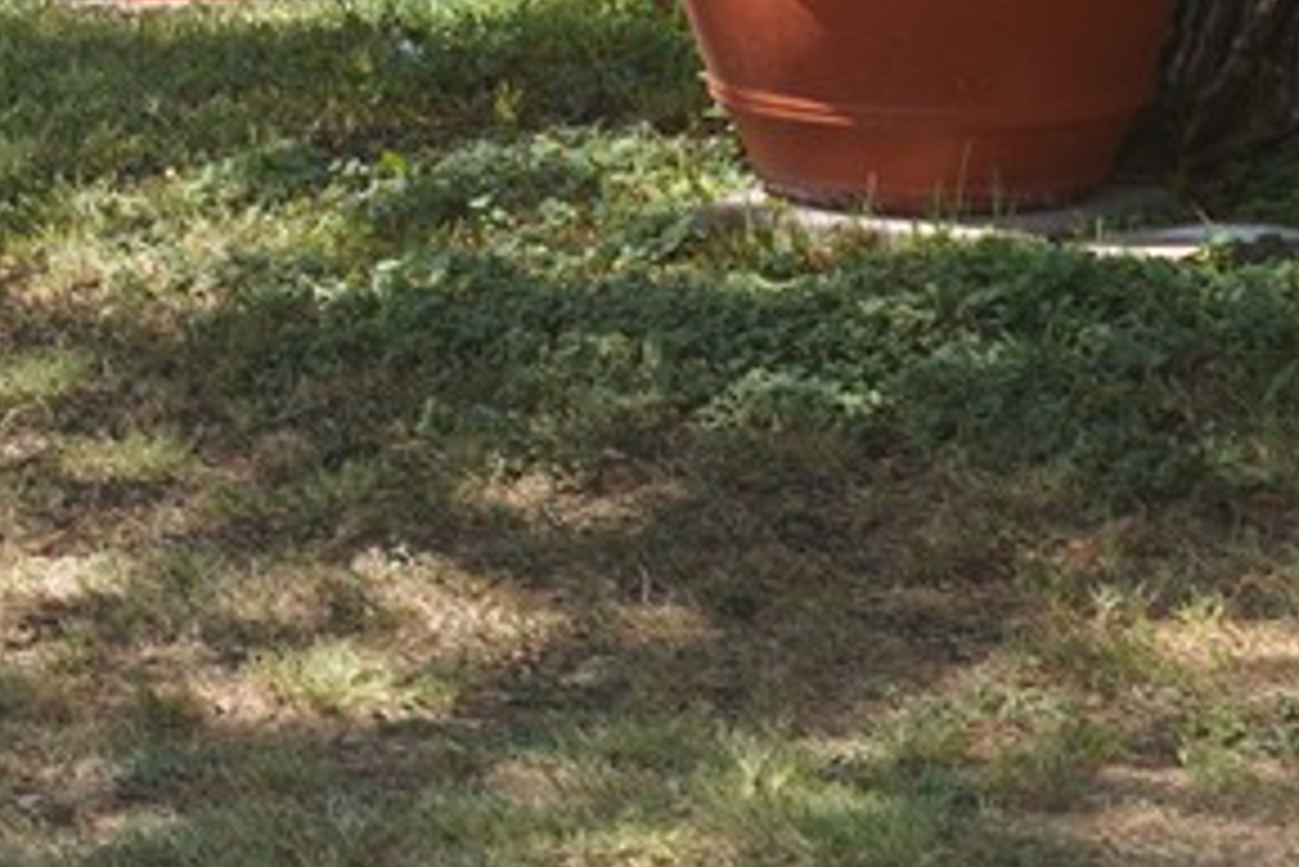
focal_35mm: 263
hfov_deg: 7.5
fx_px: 9494
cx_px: -1344
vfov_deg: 5.1
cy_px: -885
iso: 100
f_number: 8
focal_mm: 38
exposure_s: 1/100
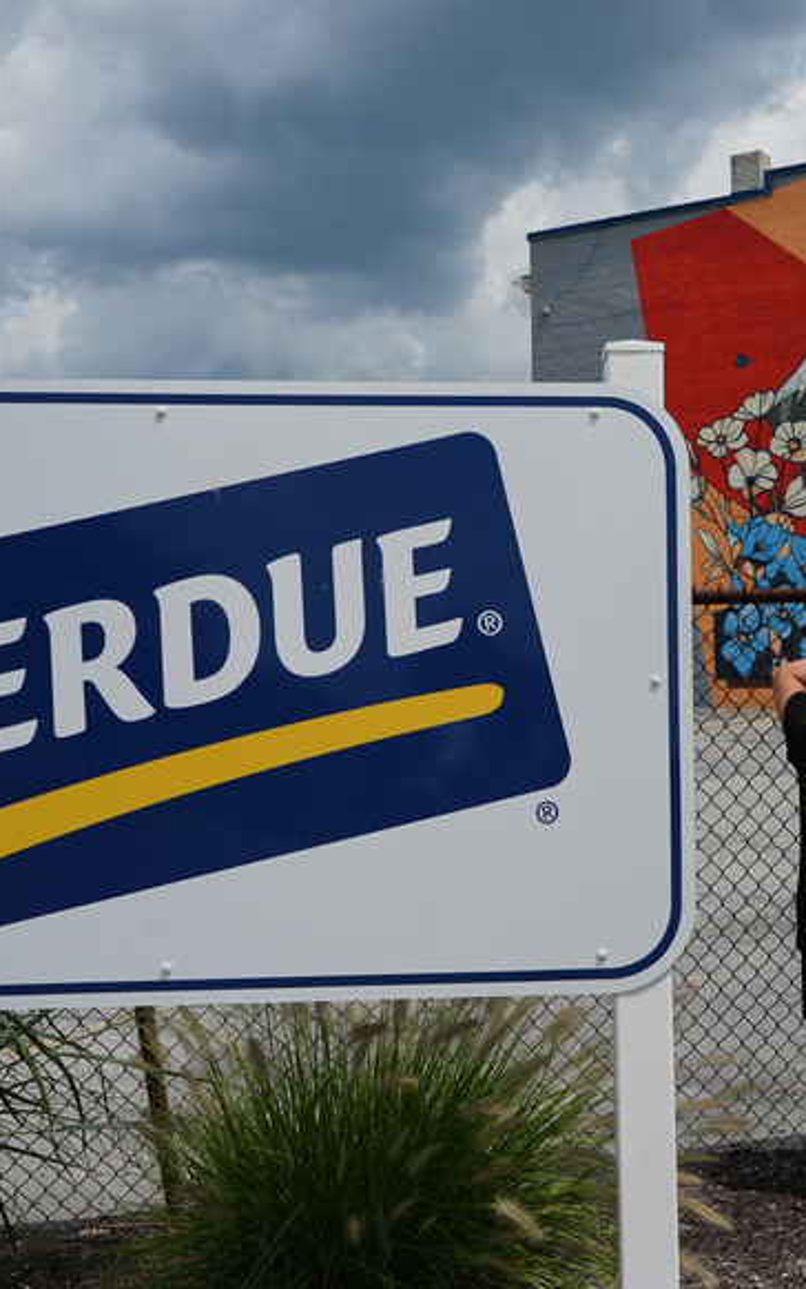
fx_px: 1511
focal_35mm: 43
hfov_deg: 29.3
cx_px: 631
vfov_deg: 46.2
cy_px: 647
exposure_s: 1/400
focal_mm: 24
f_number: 7.1
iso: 80
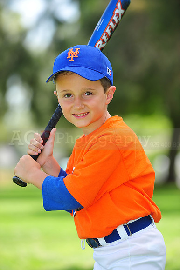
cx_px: 90
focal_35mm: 200
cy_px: 135
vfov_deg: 10.3
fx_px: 1502
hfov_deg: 6.9
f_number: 4.5
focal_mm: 200
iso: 200
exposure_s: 1/320
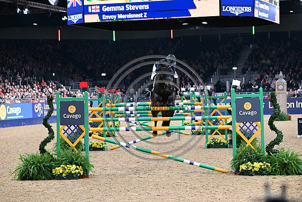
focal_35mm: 120
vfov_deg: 11.4
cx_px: 151
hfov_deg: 17.1
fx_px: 1007
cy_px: 101
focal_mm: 120
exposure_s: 1/640
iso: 6400
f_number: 5
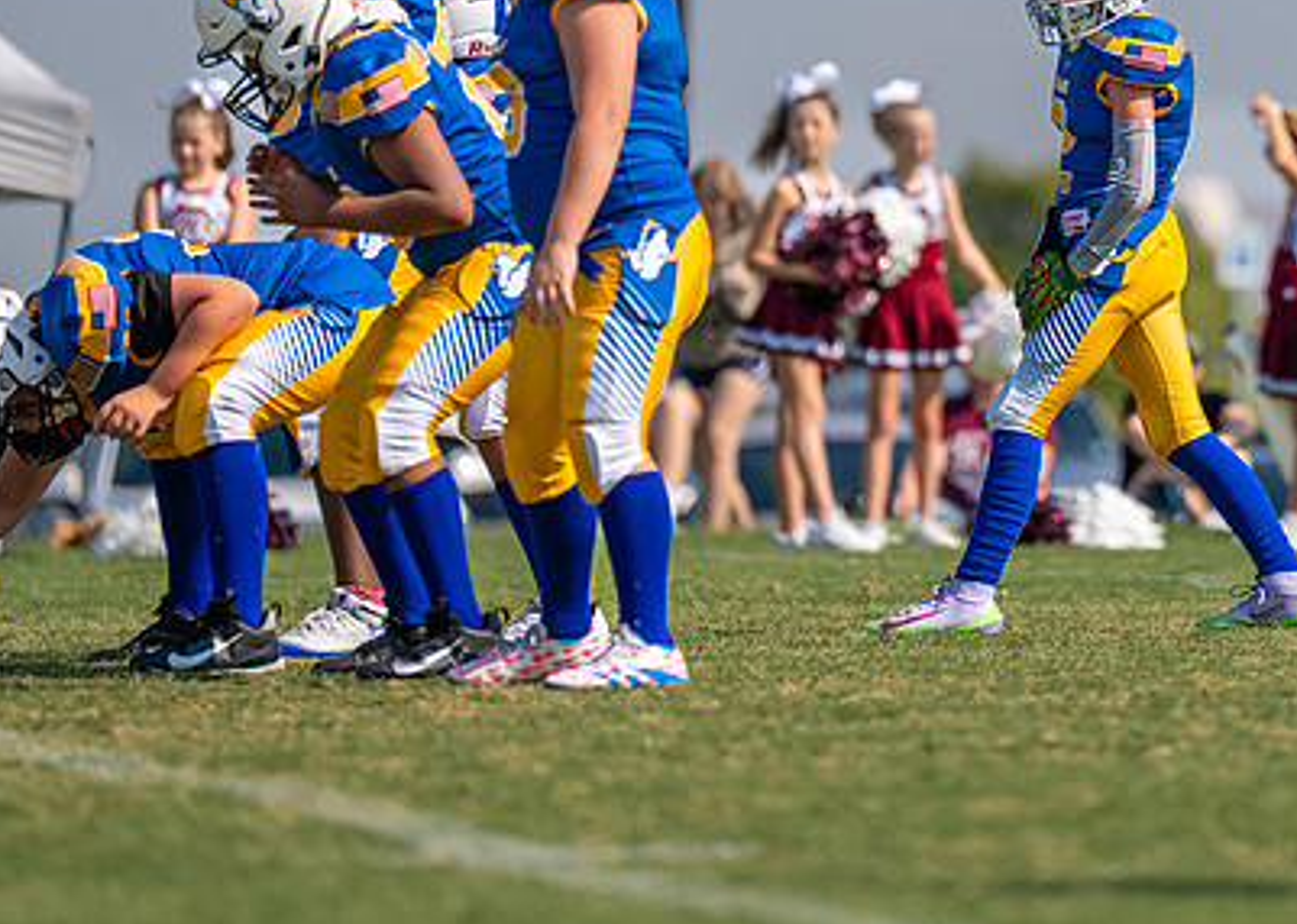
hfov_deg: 4.2
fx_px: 17709
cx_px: 1083
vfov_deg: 3.0
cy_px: 124
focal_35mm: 481
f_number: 2.8
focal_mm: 200
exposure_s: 1/4000
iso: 160
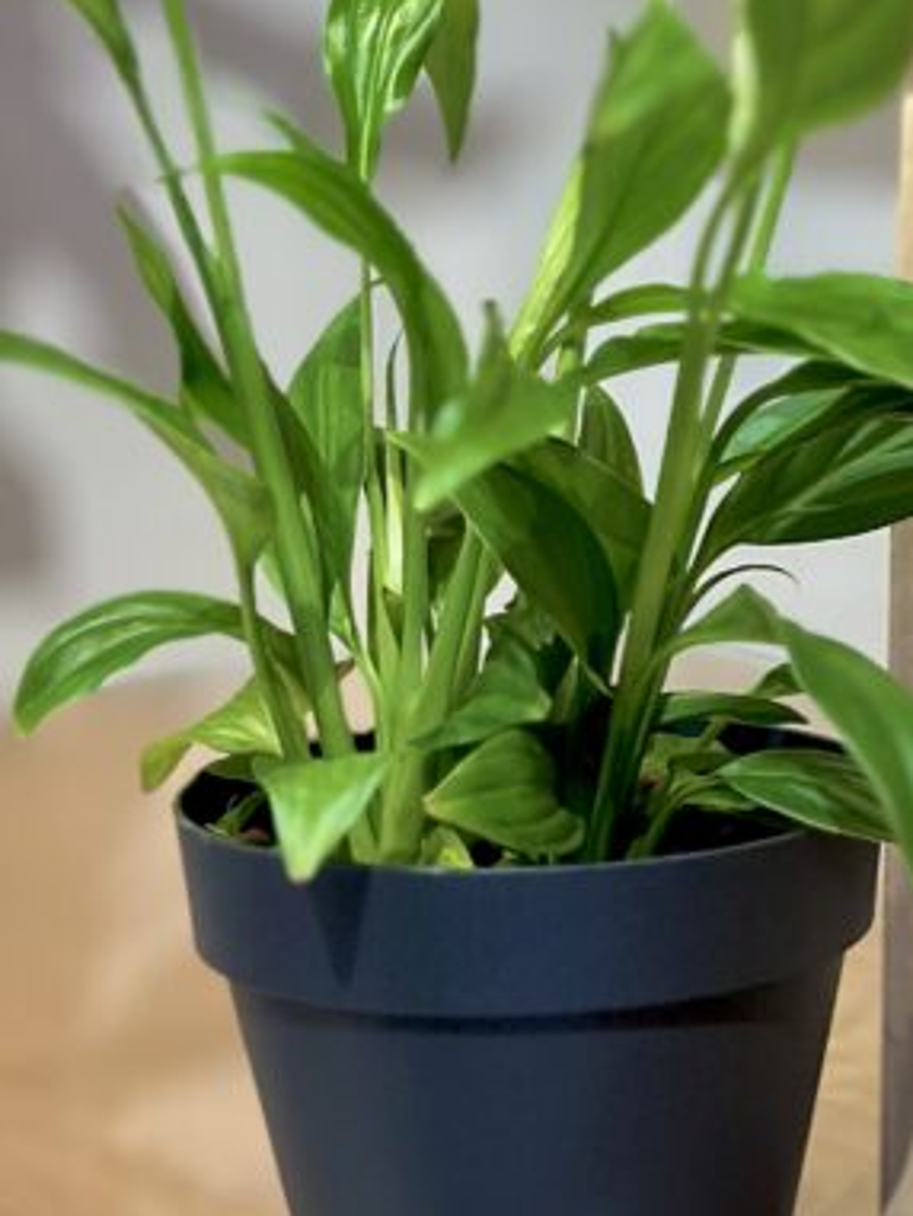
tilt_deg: -10.4
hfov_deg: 11.3
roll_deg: -1.2
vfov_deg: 15.3
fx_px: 4534
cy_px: 533
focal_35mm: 129
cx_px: 1124
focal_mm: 6.86
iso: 250
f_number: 1.78
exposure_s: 1/60
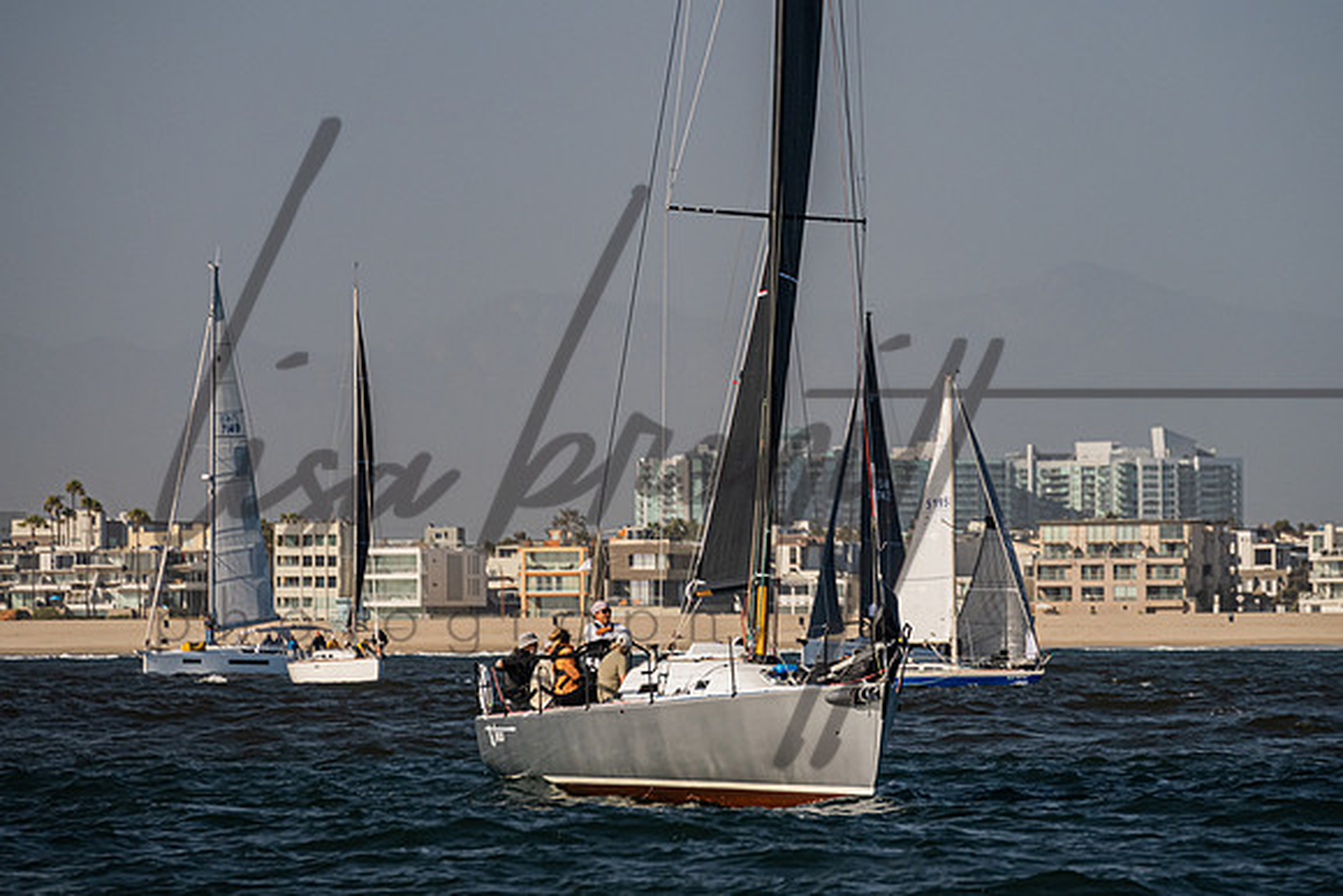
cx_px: 699
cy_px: 396
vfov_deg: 5.0
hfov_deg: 7.5
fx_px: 10199
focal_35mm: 273
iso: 400
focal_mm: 200
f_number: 6.3
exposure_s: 1/1600
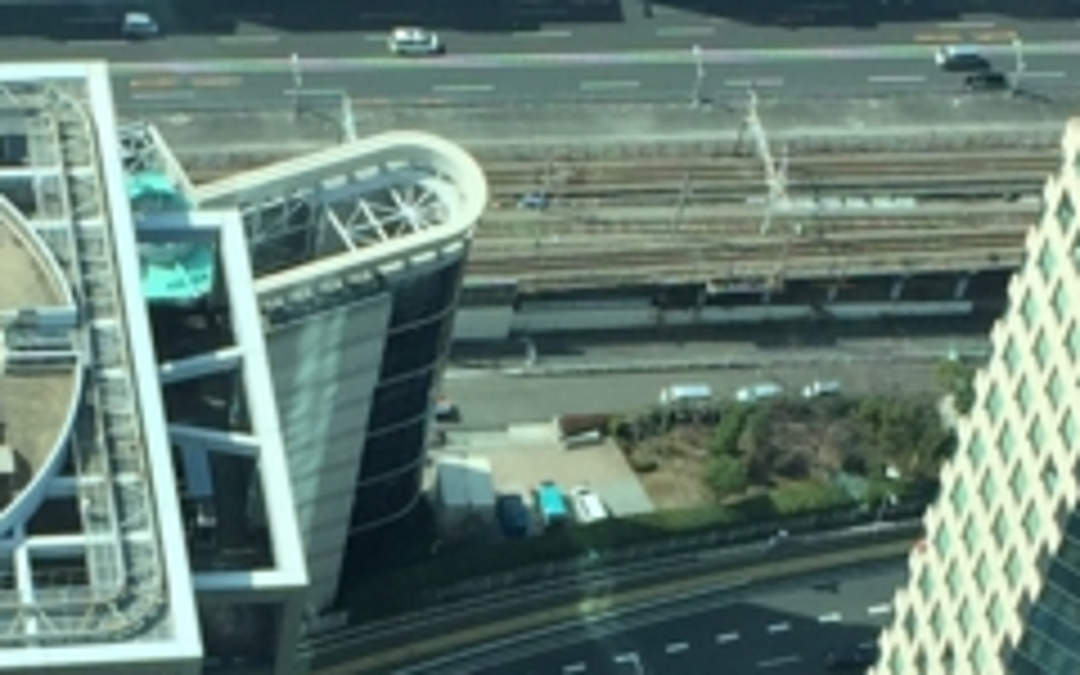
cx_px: 446
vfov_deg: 9.9
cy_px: 738
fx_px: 3856
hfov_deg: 15.9
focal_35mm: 131
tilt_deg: -53.2
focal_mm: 4.15
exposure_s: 1/920
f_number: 2.2
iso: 32
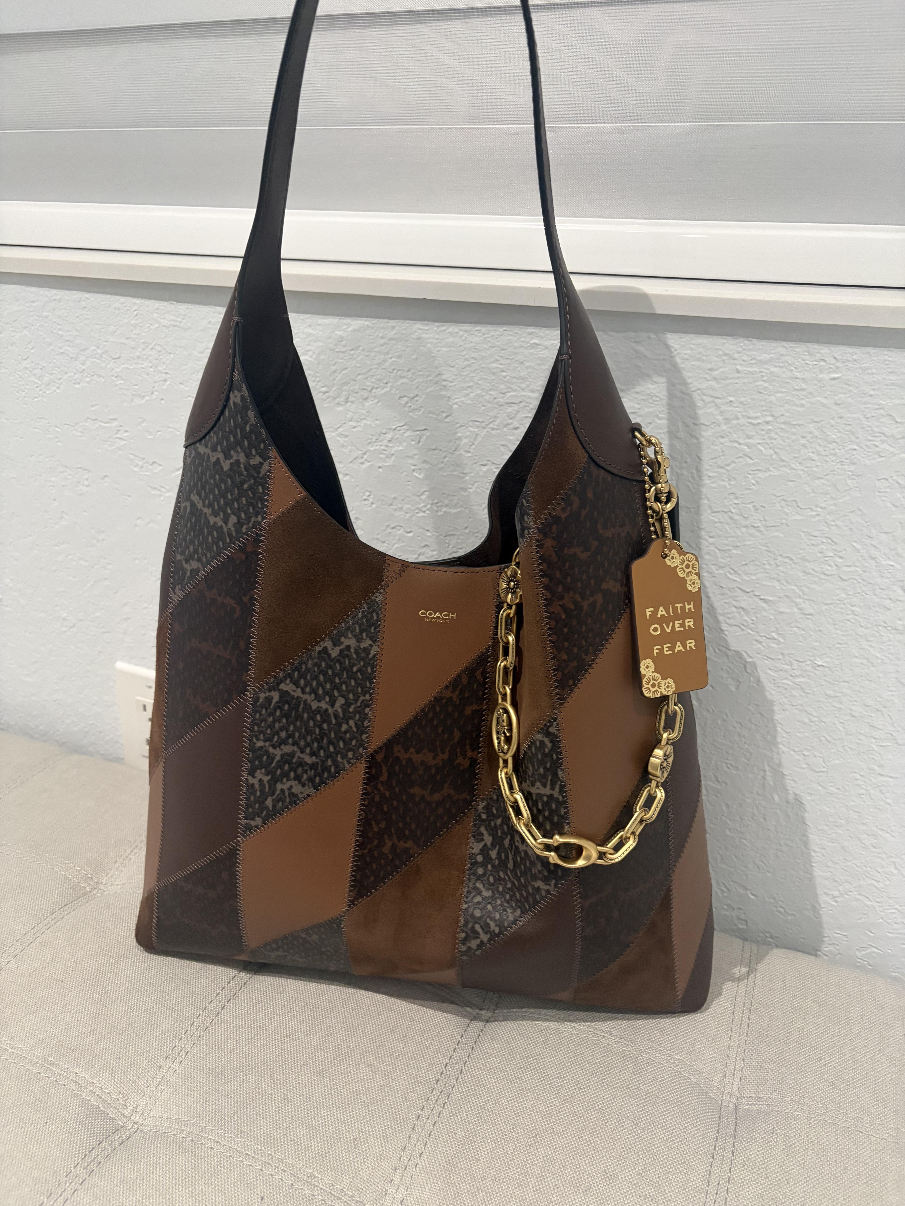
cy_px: 603
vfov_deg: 67.3
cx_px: 452
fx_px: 906
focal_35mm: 26
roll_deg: -1.7
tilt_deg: -22.6
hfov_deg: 53.1
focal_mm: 5.96
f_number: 1.6
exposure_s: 1/60
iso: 400
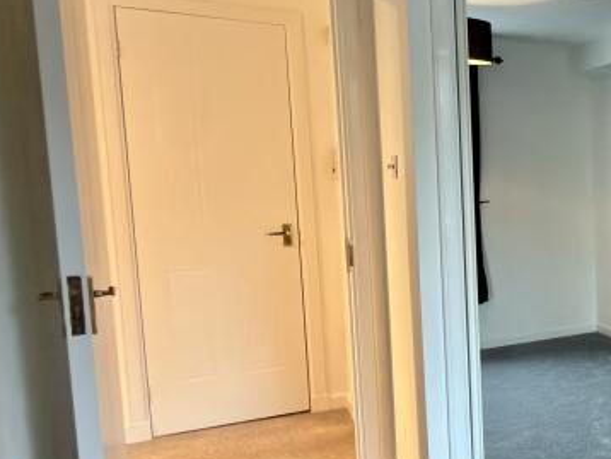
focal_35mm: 40
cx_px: 804
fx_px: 707
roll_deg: -0.5
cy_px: 237
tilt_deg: -5.5
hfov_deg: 33.4
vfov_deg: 36.0
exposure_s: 1/20
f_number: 2.2
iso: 320
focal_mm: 2.22
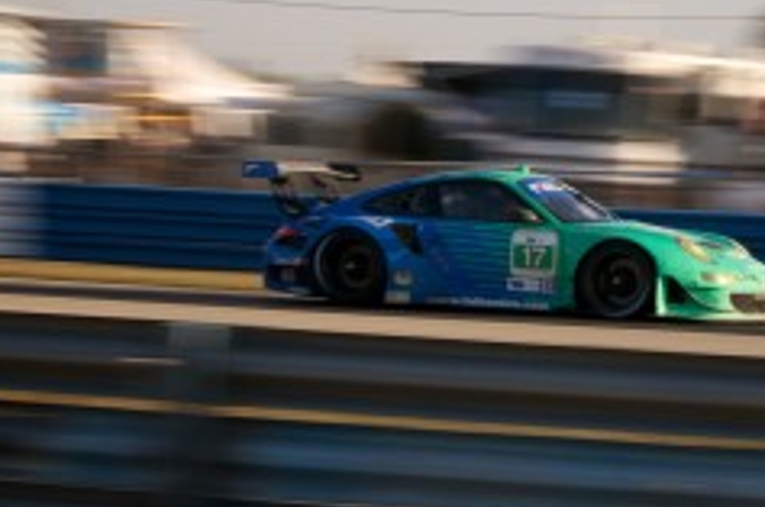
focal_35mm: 187
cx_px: 587
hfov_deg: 11.0
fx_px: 3966
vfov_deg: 7.3
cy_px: 94
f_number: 22
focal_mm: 70
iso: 320
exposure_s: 1/100
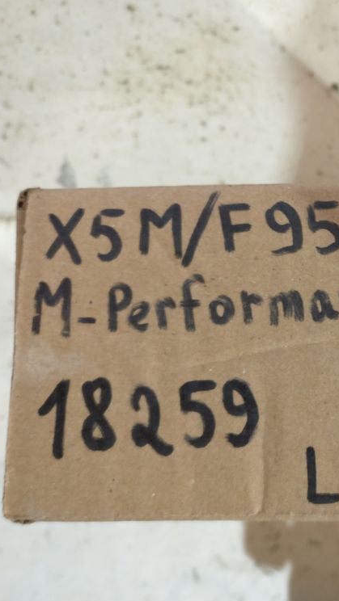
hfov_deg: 26.4
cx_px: 388
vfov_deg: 49.4
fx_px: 655
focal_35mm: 41
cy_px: 302
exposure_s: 1/20
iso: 640
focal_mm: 4.26
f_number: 2
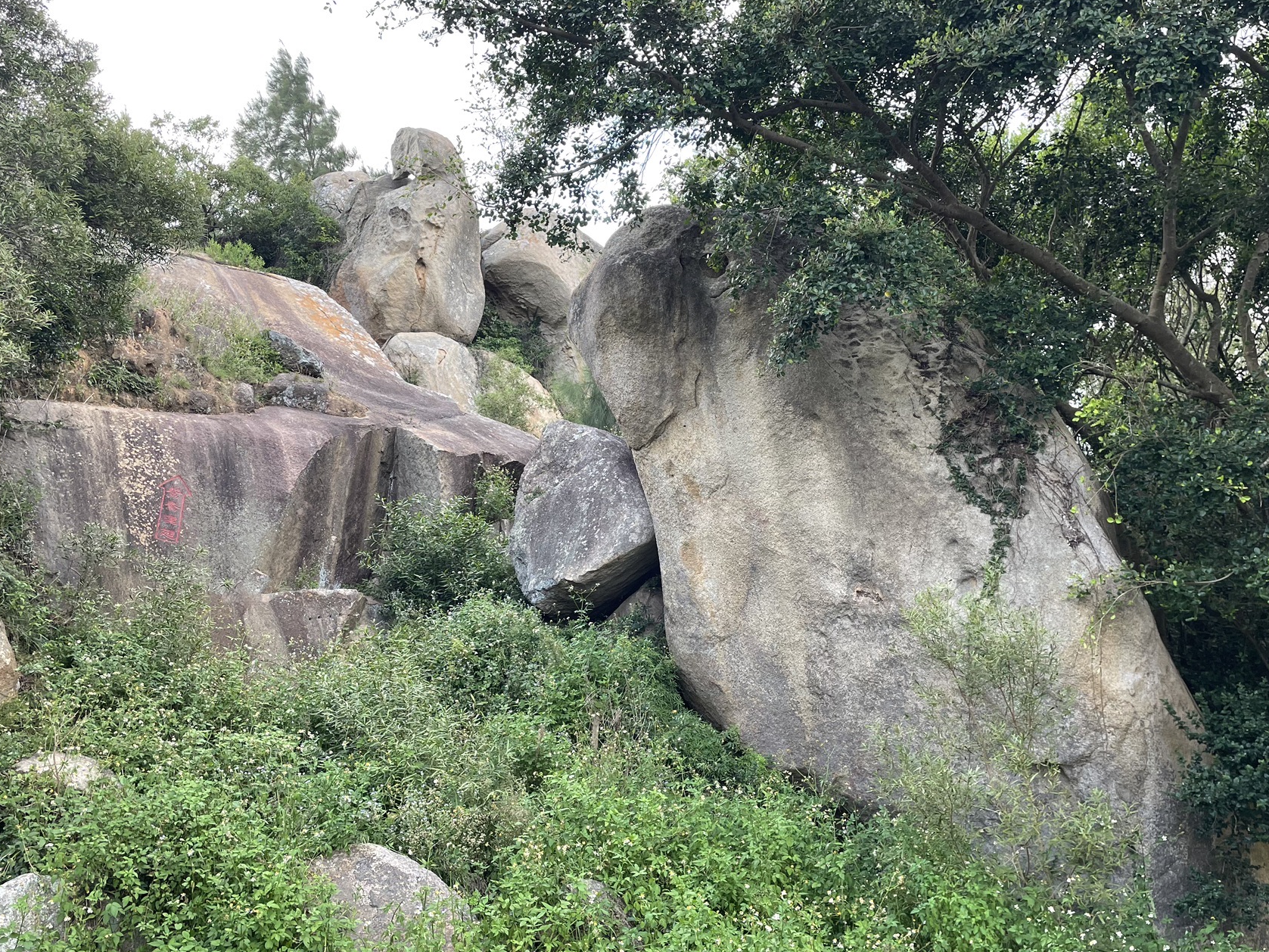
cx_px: 629
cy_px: 489
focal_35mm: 31
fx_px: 1137
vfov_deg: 45.4
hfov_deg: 58.3
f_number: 1.6
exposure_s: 1/161
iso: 32
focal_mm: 4.2
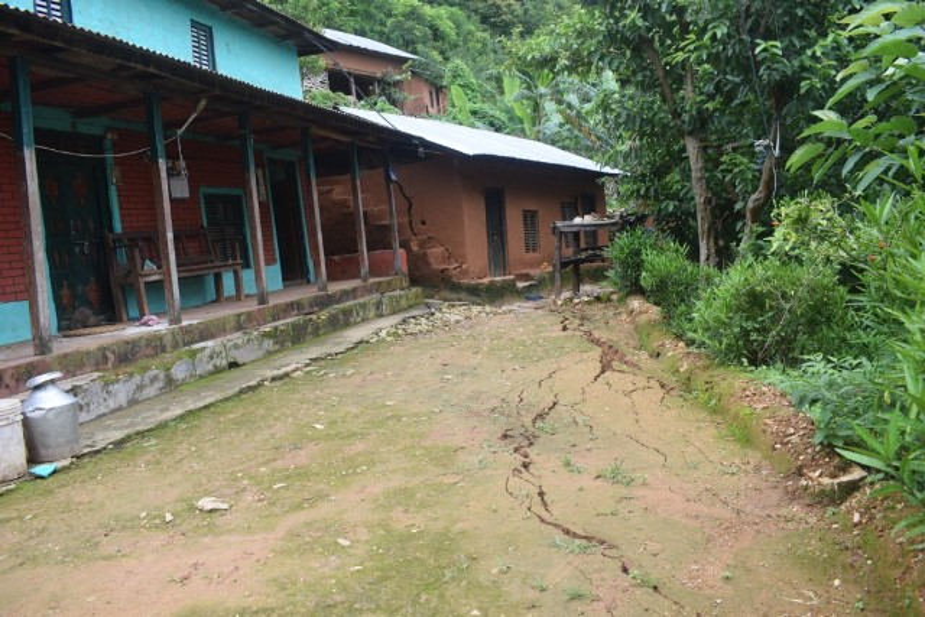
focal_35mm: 27
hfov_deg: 67.4
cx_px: 462
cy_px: 308
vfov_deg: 48.0
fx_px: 694
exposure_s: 1/200
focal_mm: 18
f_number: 7.1
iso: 400
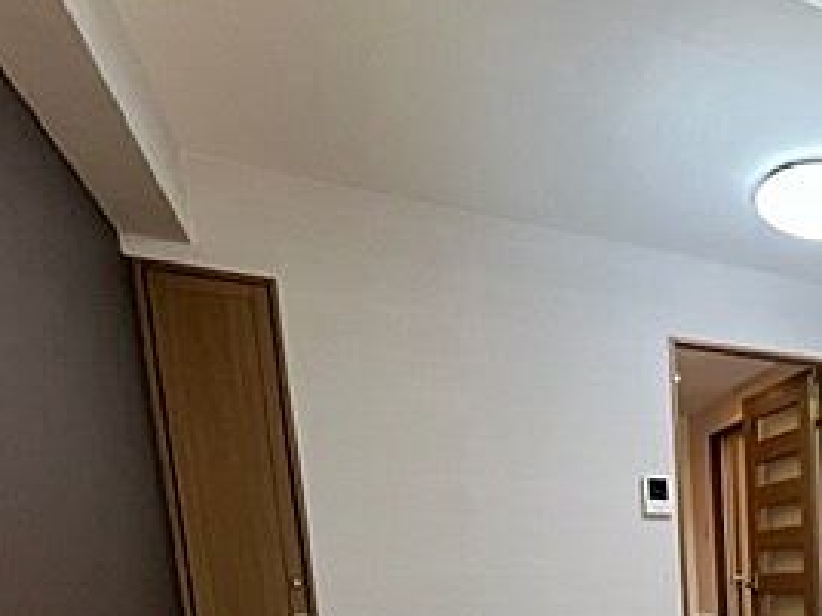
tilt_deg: -9.2
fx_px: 736
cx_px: 877
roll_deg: +1.0
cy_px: 705
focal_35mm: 31
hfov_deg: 45.7
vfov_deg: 36.9
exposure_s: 1/99
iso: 200
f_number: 1.8
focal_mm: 1.57
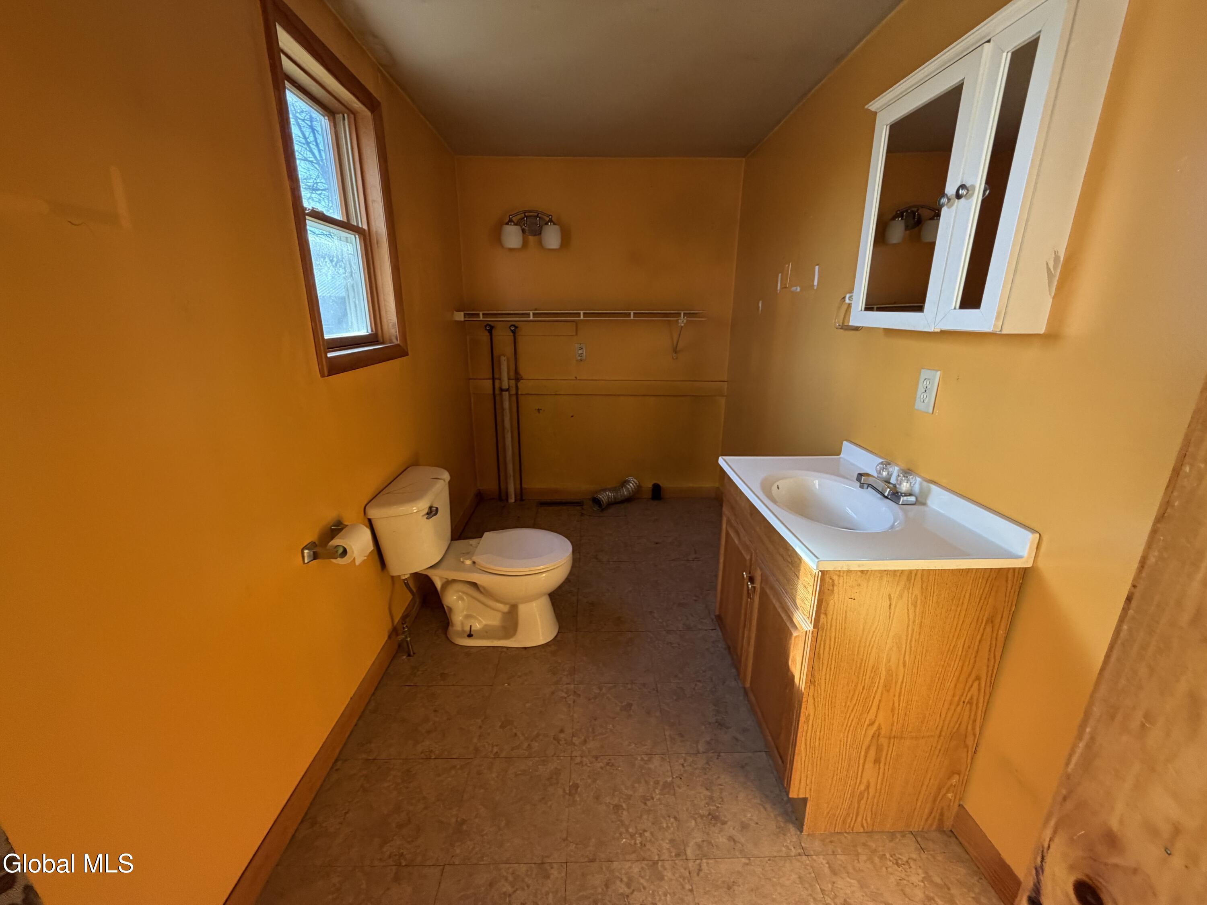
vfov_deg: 85.7
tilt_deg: -16.6
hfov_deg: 102.1
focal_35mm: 14
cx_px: 604
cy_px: 452
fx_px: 488
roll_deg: -0.5
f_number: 2.2
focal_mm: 2.22
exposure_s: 1/121
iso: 320
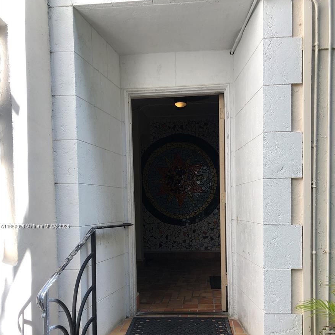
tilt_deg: -2.3
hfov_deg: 48.4
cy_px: 226
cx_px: 172
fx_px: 372
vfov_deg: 47.6
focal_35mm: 34
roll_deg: +0.2
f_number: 1.8
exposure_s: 1/264
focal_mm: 3.99
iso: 20
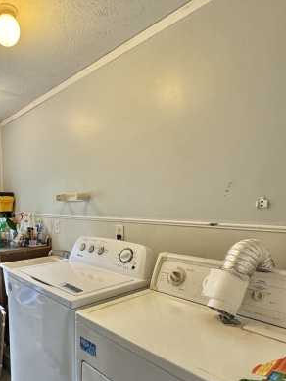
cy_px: 232
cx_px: 46
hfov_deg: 52.1
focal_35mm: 24
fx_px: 264
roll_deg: +1.2
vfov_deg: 70.7
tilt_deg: -6.9
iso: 320
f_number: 2.2
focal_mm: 2.22
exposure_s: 1/120
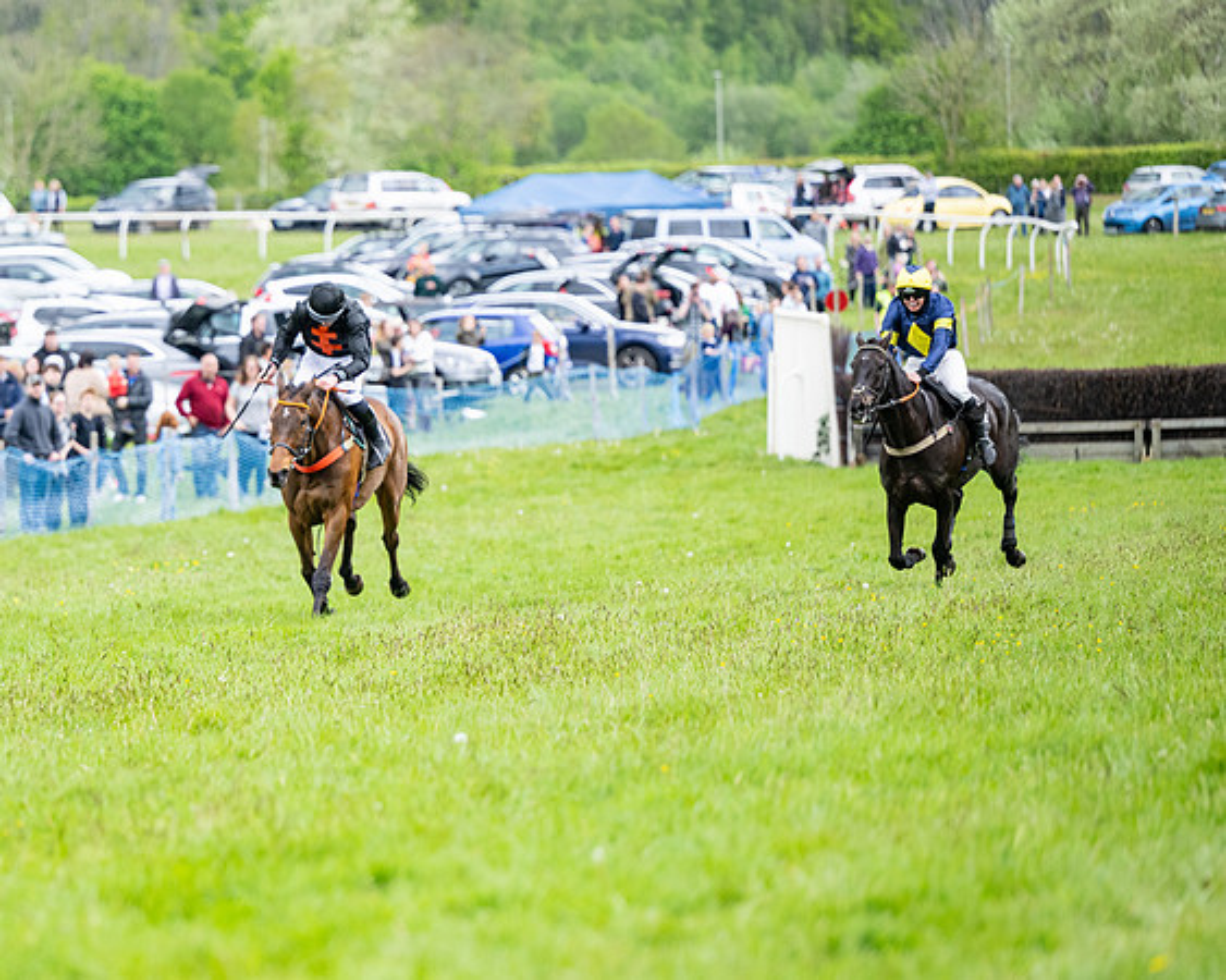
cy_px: 477
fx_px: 8067
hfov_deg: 8.7
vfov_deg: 7.0
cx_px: 323
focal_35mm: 222
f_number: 2.8
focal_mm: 155
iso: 500
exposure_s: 1/1250
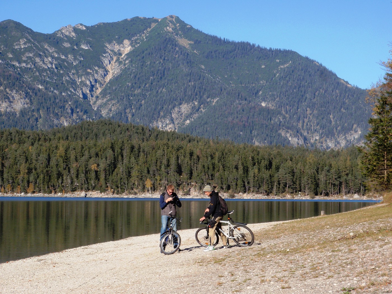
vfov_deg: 14.5
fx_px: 1155
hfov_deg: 19.3
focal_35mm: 102
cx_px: 196
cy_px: 147
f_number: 6.3
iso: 64
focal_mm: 18.2
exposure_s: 1/250
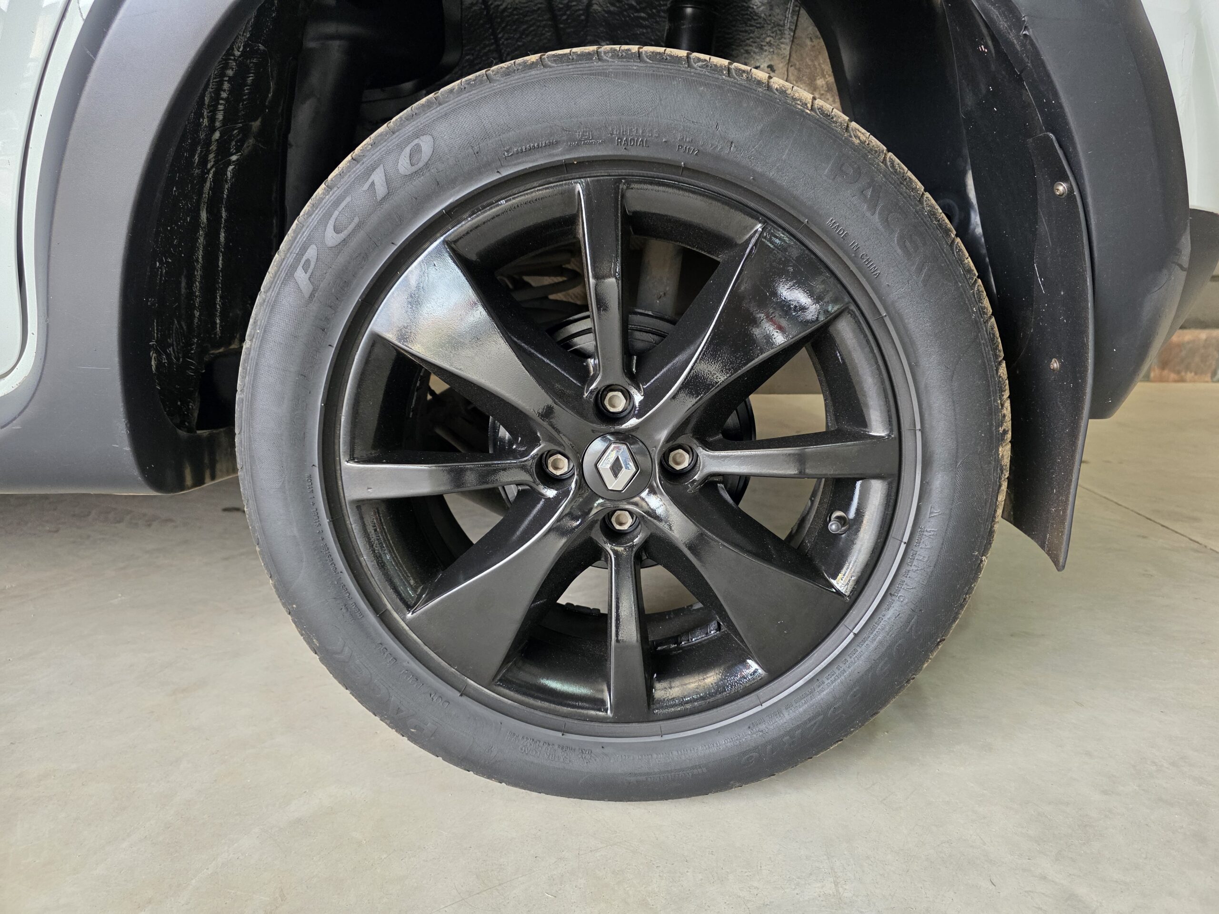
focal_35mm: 23
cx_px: 610
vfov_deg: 58.9
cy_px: 457
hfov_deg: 73.9
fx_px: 810
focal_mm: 6.3
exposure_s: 1/100
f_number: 1.7
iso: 200
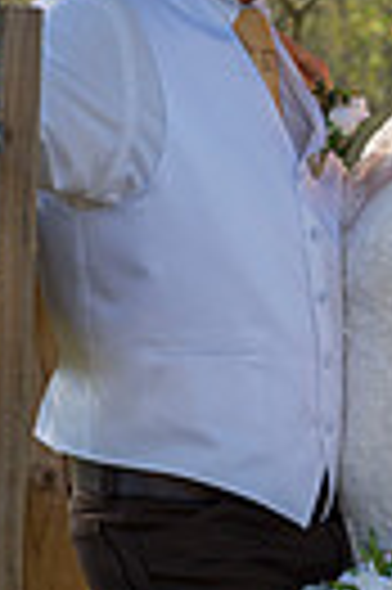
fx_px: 3930
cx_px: 462
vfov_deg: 8.6
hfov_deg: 5.7
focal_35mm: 240
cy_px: 518
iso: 200
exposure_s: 1/400
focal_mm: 70
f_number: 6.3
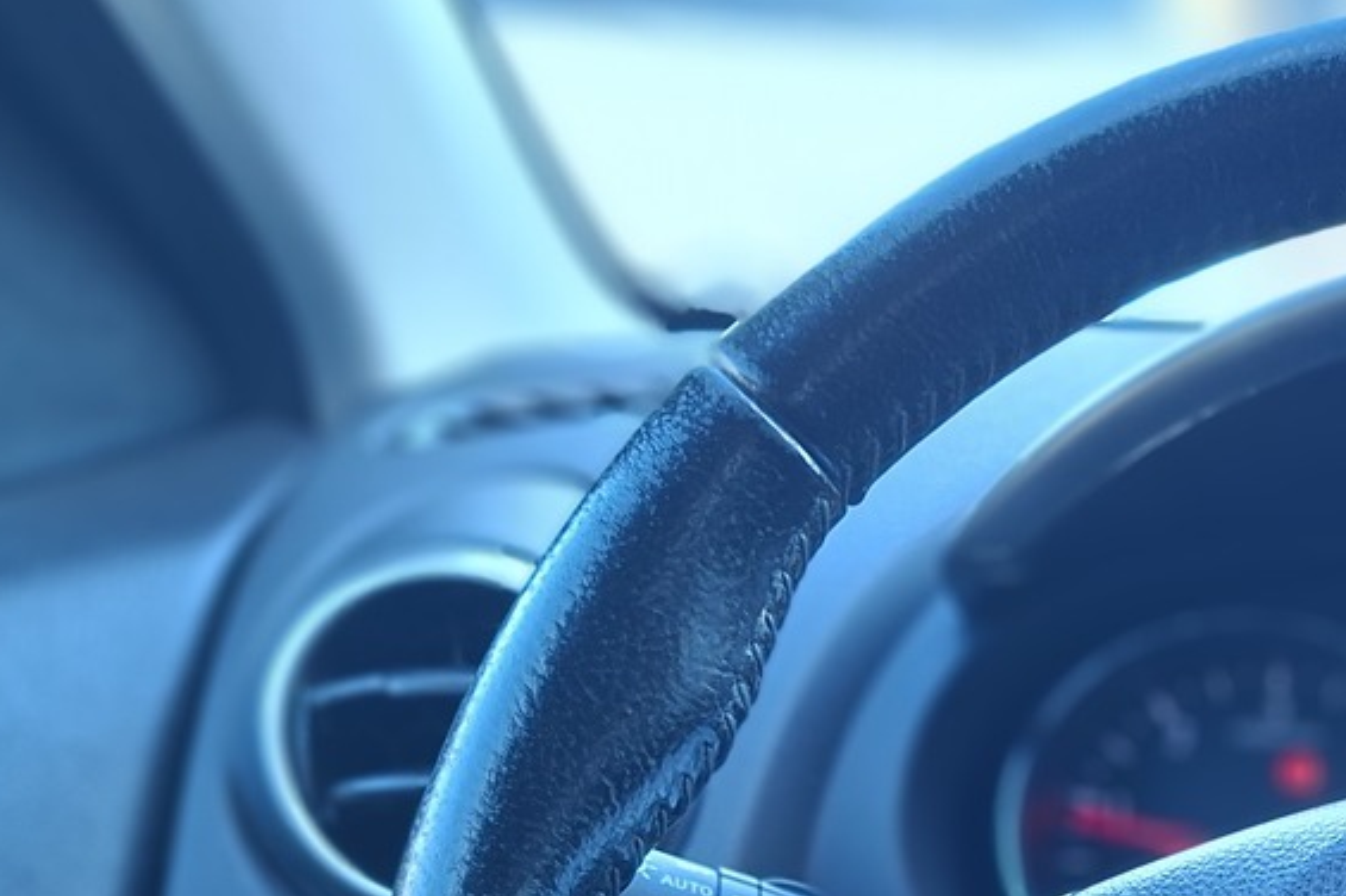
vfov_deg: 20.0
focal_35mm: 61
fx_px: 2279
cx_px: 1584
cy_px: 1234
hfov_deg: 28.8
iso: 160
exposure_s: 1/100
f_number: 1.8
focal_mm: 5.54
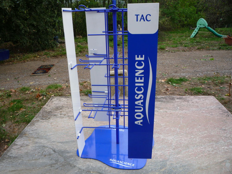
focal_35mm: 30
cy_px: 87
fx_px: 201
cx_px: 116
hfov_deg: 60.0
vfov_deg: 46.8
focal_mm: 5.2
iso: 100
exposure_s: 1/100
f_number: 3.3
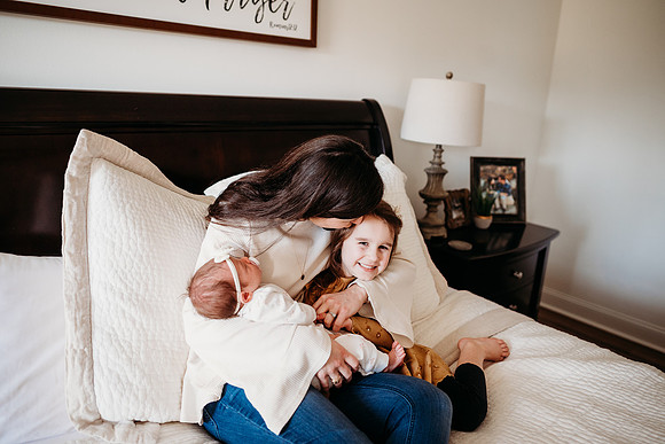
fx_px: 443
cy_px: 222
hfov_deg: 73.7
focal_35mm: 24
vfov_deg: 53.2
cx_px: 332
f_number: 2.5
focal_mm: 24
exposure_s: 1/250
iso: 640
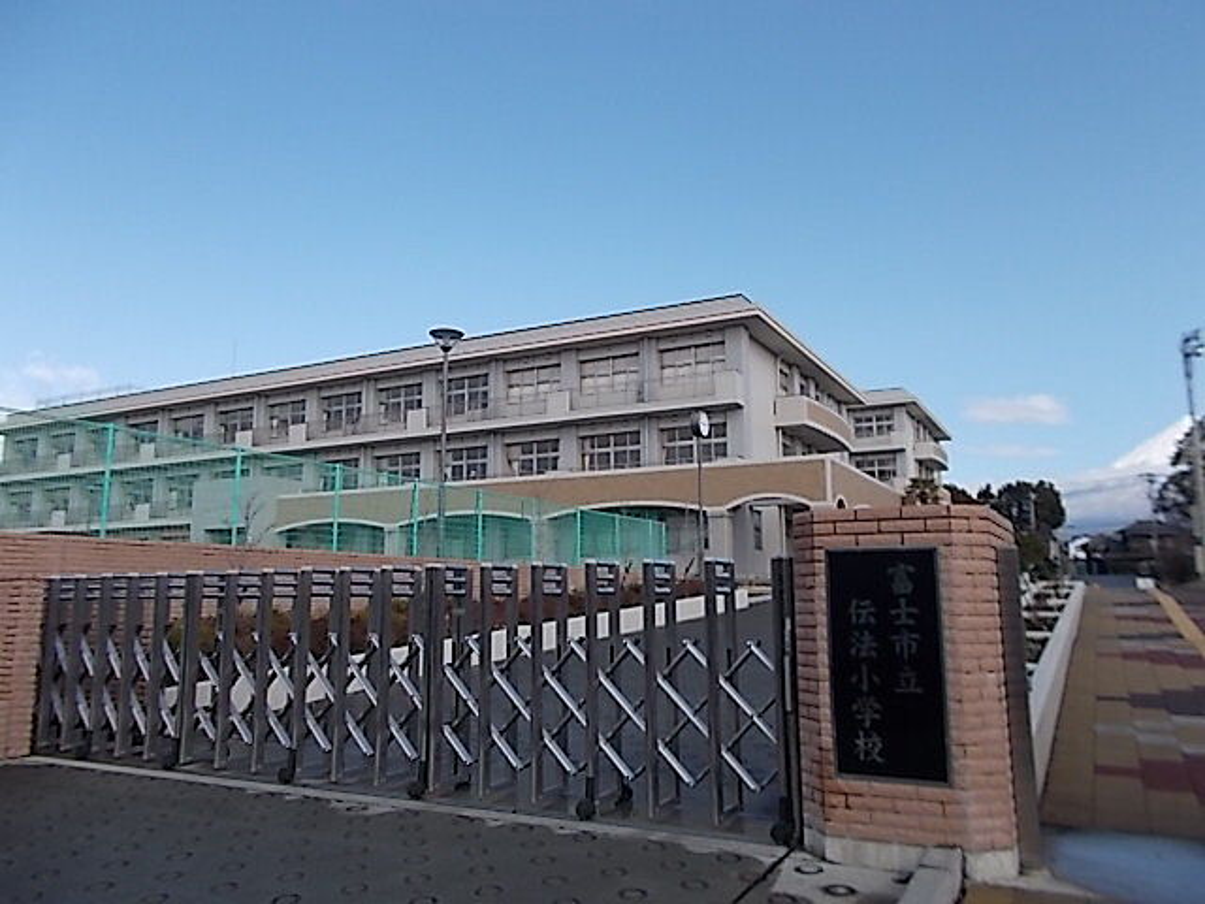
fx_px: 905
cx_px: 602
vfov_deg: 53.1
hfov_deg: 67.3
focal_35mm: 26
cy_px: 452
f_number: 8
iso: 80
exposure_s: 1/125
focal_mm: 4.6
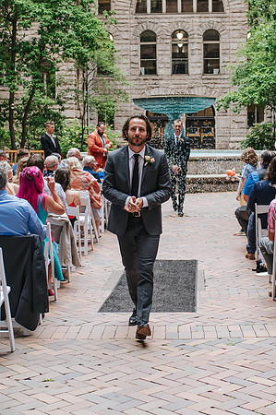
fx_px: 755
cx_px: 150
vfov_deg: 30.7
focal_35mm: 66
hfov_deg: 20.7
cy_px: 186
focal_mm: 35
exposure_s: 1/400
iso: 800
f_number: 4
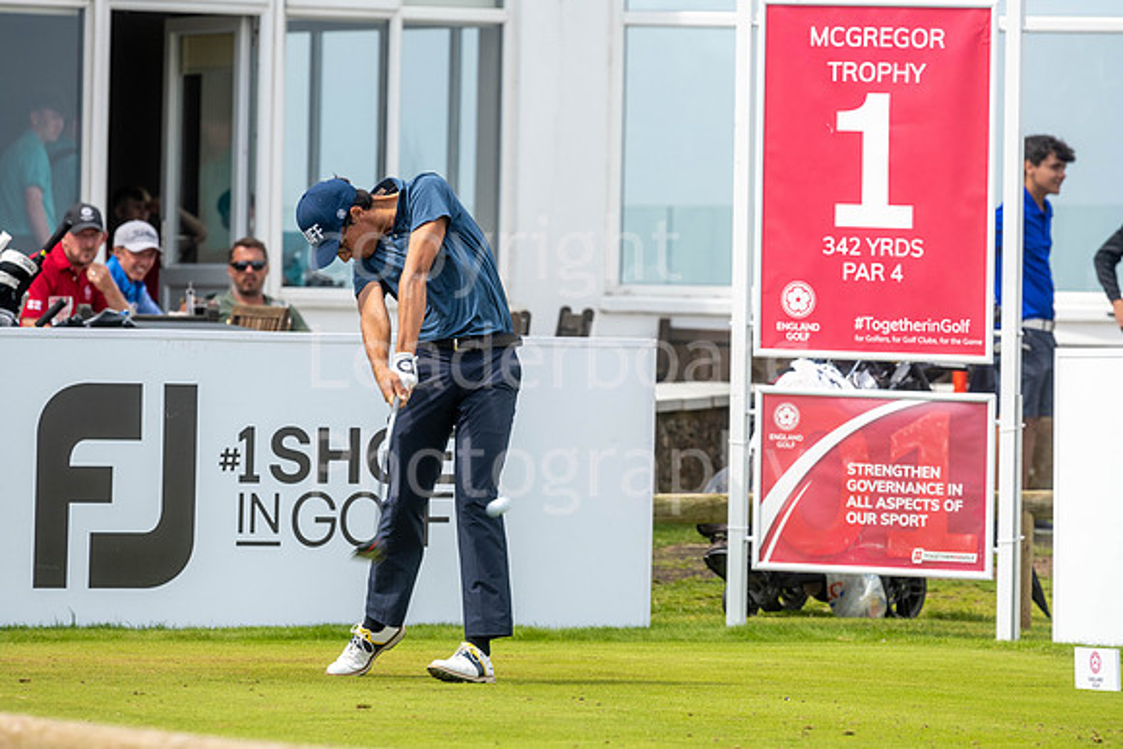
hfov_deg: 6.9
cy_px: 374
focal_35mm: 300
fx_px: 9360
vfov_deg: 4.6
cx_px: 562
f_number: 7.1
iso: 200
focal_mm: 300
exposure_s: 1/1000
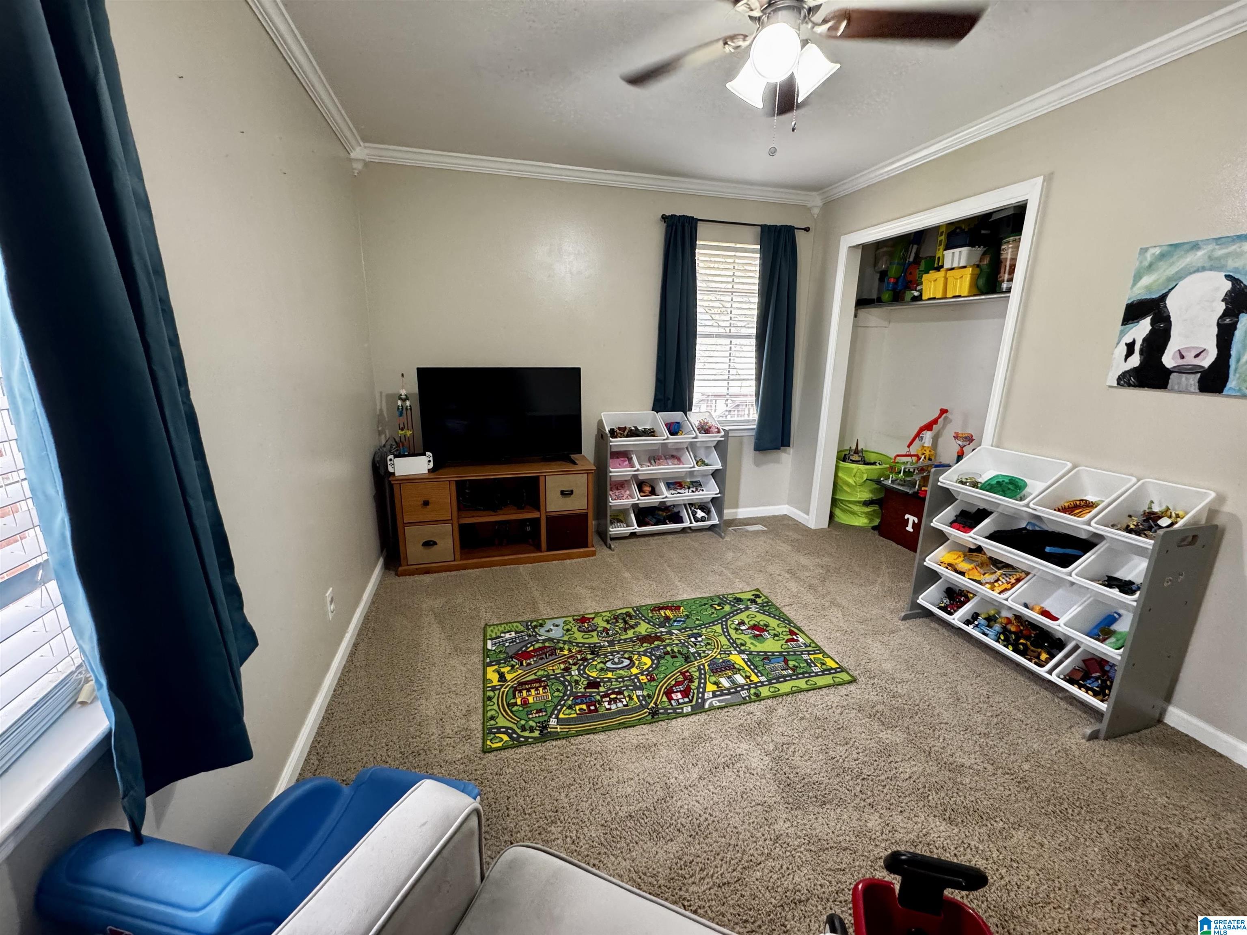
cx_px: 624
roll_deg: -0.6
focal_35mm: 14
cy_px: 468
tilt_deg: -14.2
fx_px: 504
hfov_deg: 102.1
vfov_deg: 85.7
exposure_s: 1/60
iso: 400
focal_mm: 2.22
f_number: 2.2
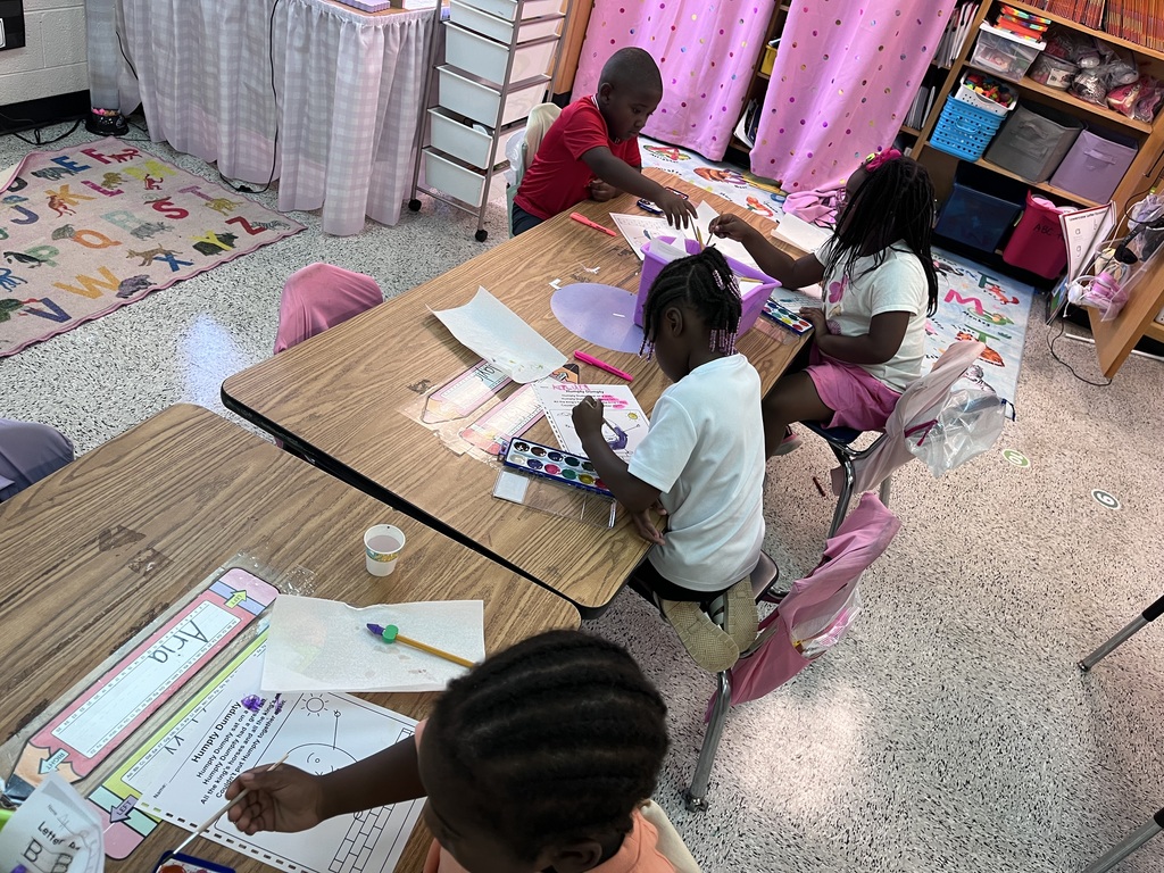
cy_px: 436
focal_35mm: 26
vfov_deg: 53.1
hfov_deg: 67.3
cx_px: 582
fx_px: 874
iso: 100
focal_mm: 5.1
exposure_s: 1/60
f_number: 1.6
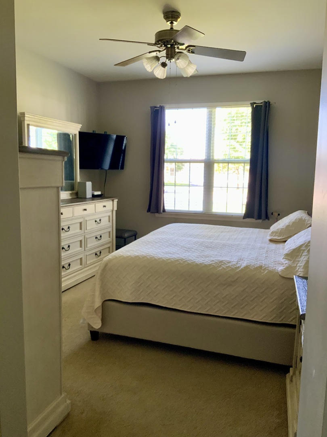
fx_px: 365
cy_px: 218
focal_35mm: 29
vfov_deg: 61.7
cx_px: 164
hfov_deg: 48.2
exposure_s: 1/60
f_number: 1.8
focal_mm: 3
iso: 200
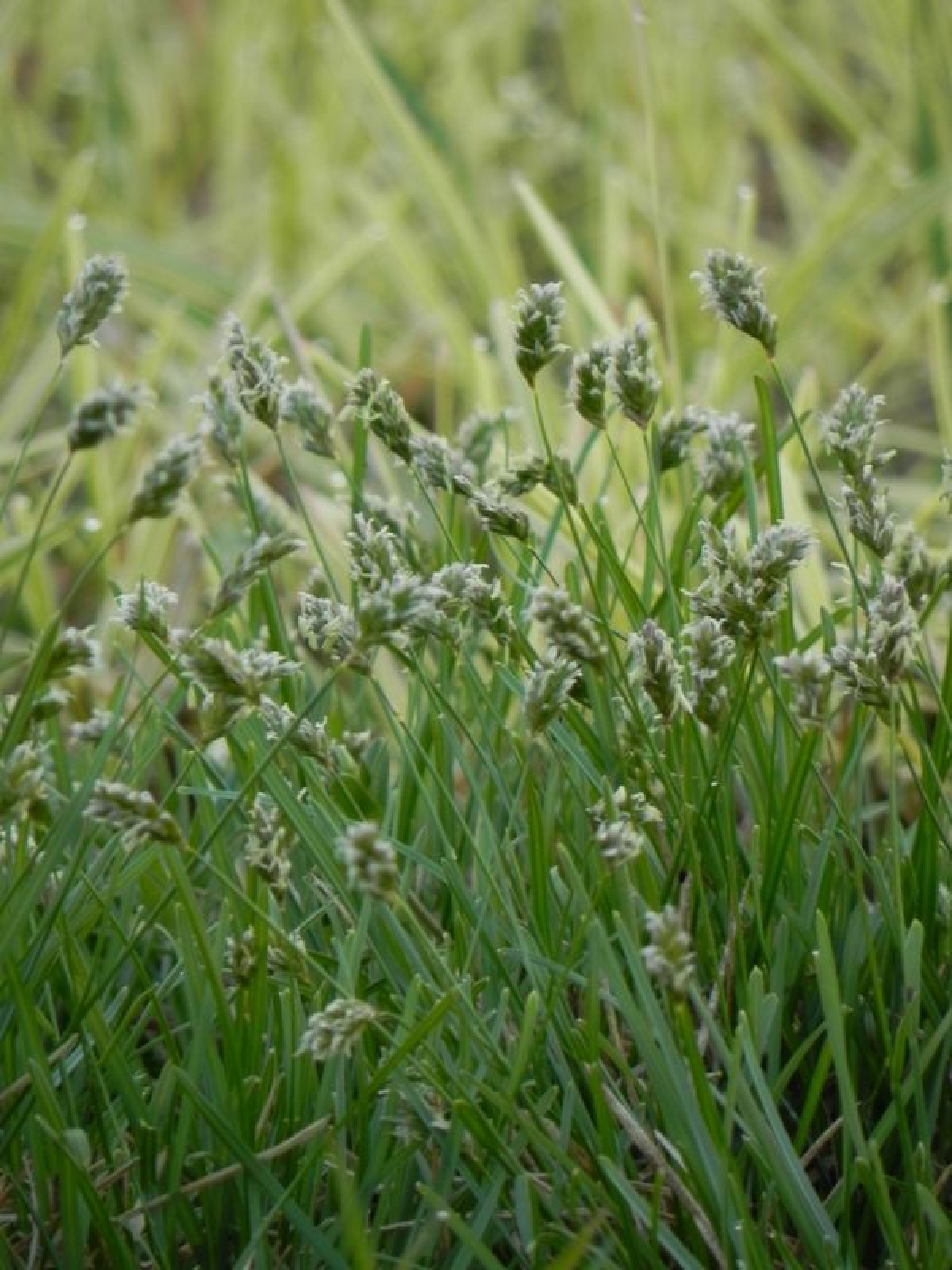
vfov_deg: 2.9
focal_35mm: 678
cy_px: 635
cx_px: 476
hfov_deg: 2.2
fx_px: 24862
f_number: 5
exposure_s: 1/25
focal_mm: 120
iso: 160
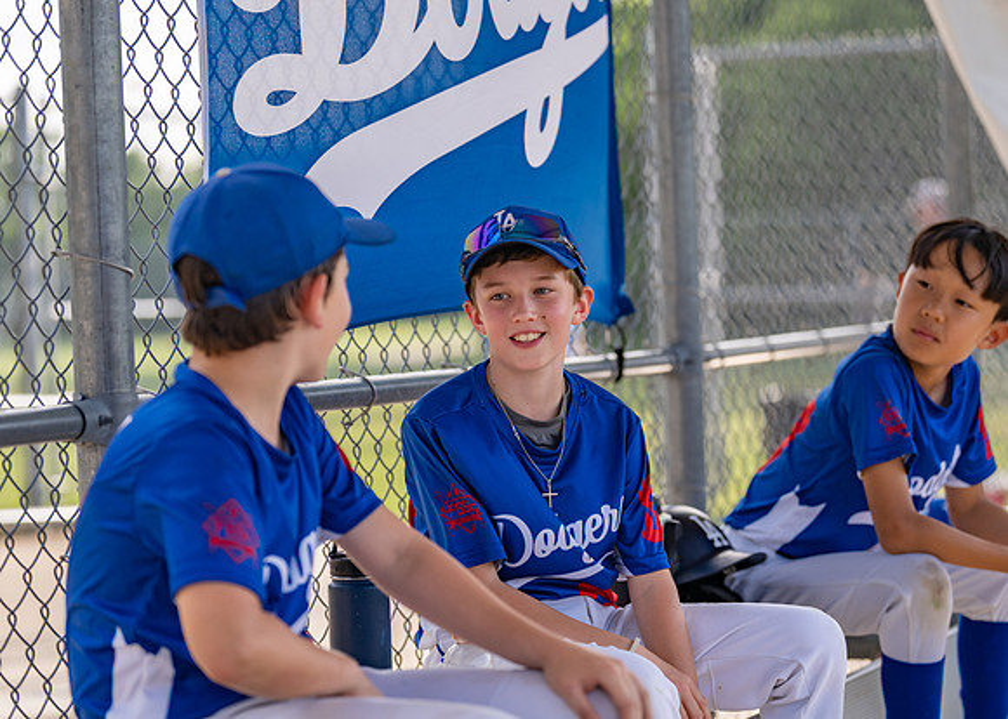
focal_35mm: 102
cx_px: 504
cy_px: 360
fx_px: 2919
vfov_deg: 14.1
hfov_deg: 19.6
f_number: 2.8
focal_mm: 96
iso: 250
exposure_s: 1/2000
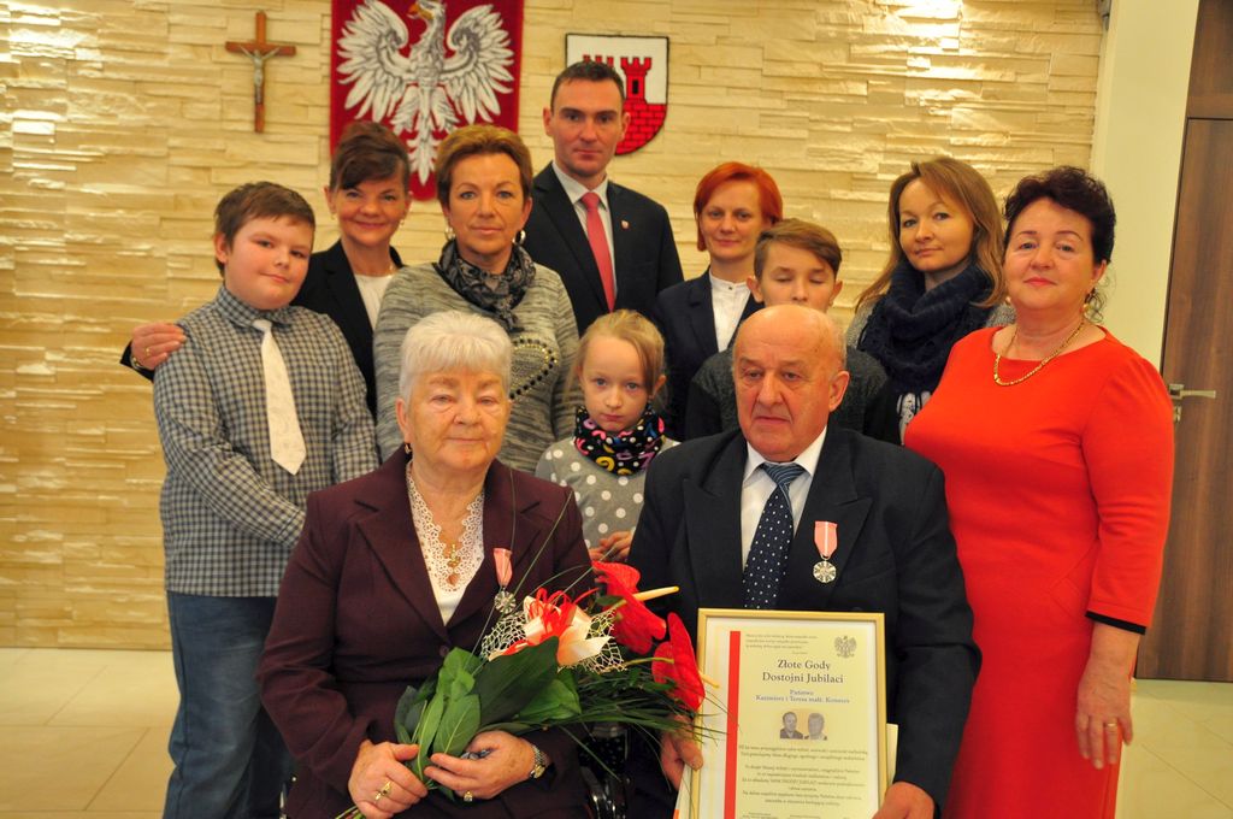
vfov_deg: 34.1
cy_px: 410
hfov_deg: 49.6
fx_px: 1334
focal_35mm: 39
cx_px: 616
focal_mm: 26
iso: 800
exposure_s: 1/13
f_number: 4
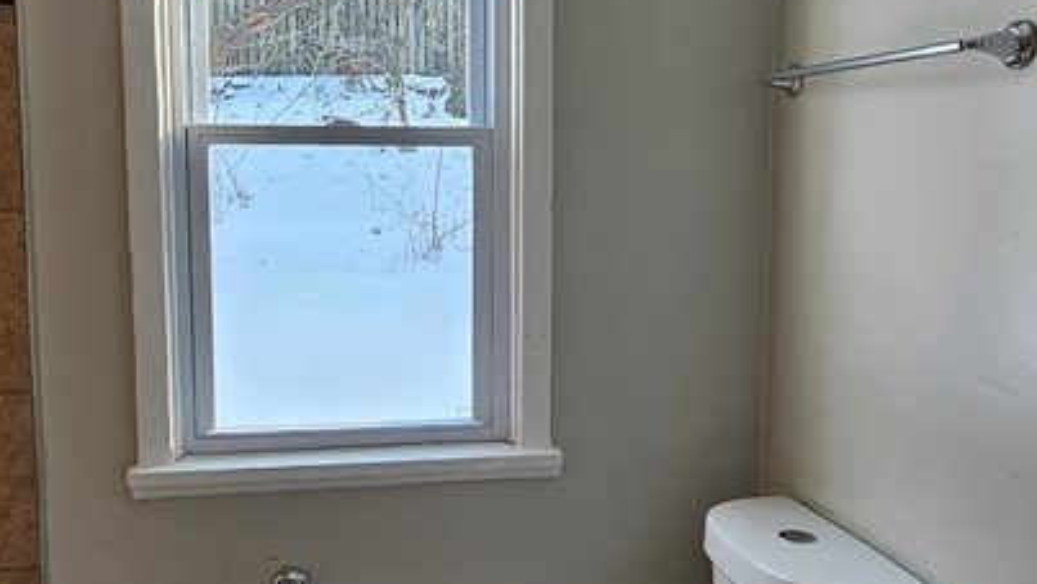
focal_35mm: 36
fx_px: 990
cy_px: 293
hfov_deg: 55.2
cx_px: 484
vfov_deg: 32.9
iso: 64
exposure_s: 1/60
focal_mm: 2.2
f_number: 2.2
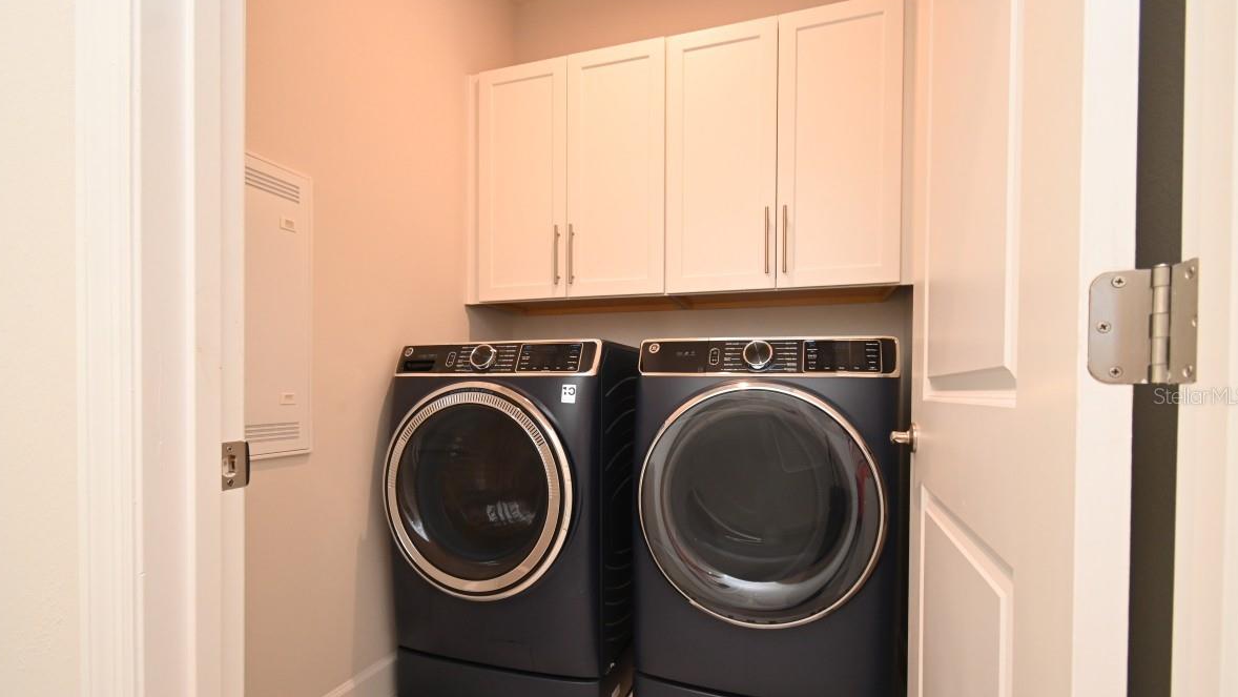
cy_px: 395
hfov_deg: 99.4
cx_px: 622
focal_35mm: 16
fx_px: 525
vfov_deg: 66.8
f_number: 4.5
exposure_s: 1/60
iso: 1250
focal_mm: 10
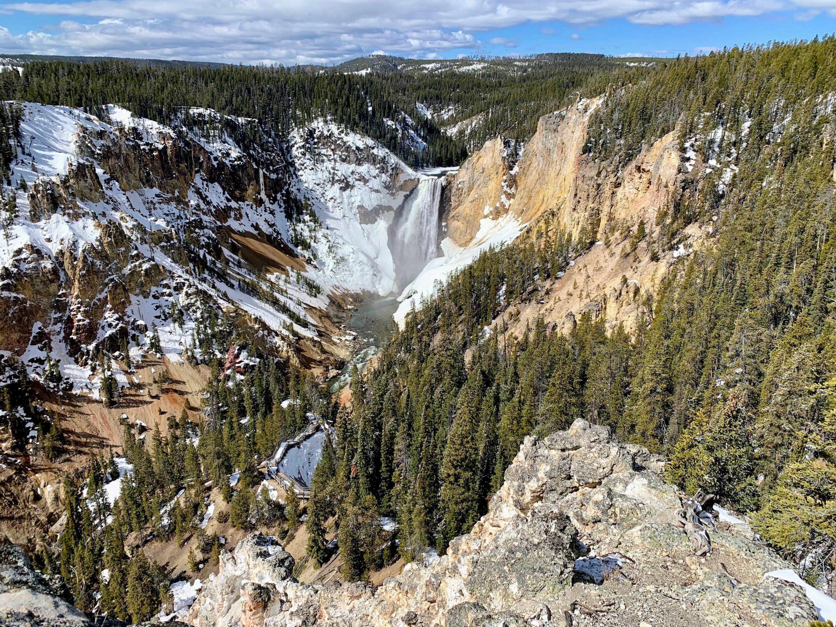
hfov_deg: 67.3
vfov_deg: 53.1
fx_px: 628
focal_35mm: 26
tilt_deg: -20.1
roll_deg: -1.4
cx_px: 418
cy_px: 314
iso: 25
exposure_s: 1/2833
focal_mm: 4.25
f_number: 1.8
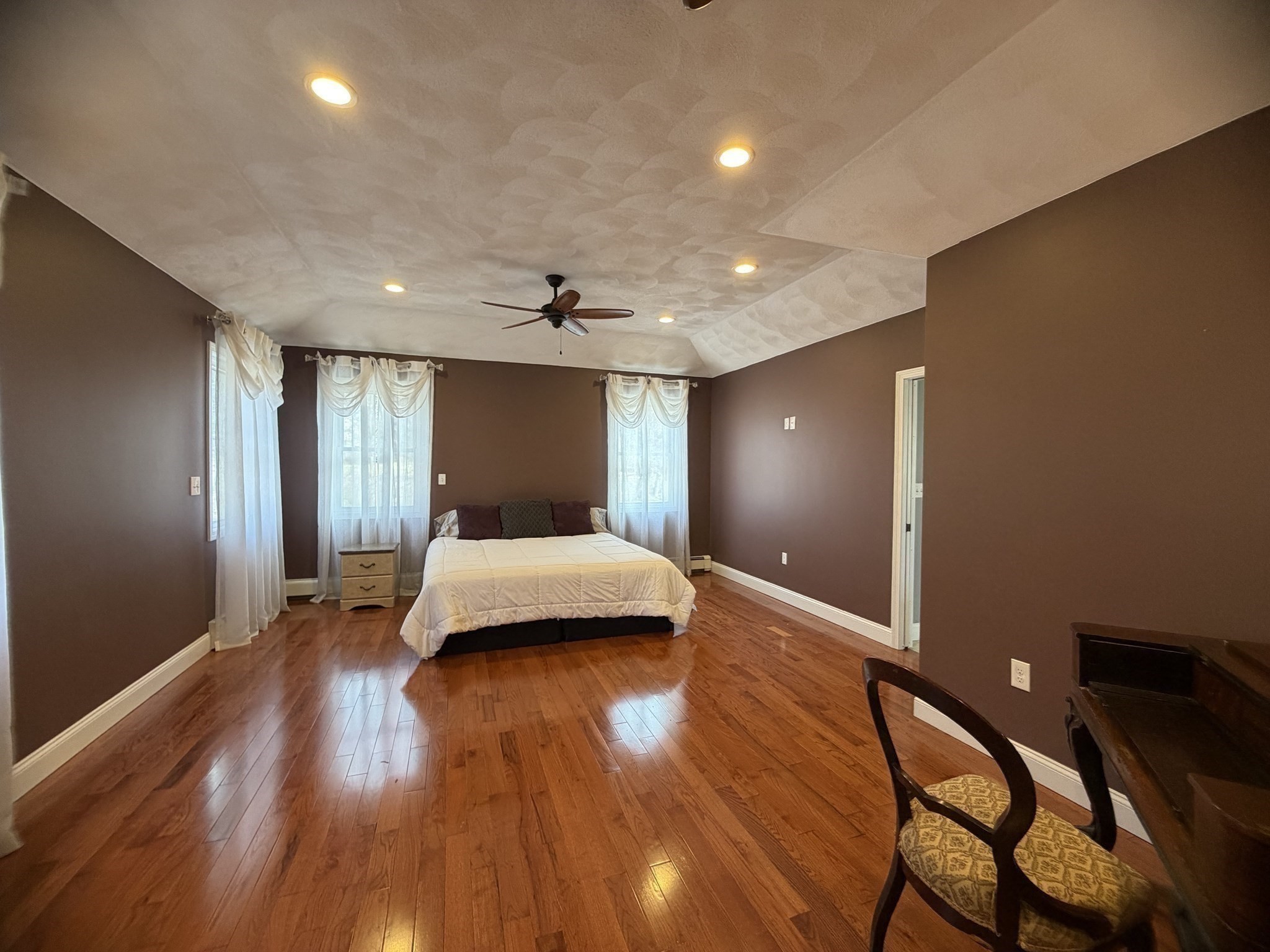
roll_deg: +0.0
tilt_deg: -0.8
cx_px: 635
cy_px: 476
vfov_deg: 85.7
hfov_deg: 102.1
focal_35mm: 14
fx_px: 514
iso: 250
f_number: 2.2
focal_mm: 2.22
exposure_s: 1/60
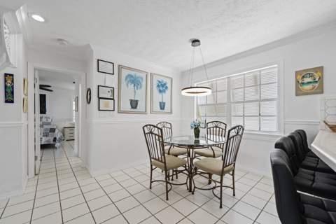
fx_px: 131
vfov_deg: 81.2
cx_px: 168
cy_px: 112
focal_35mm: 14
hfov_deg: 104.3
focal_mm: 14
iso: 100
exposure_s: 1/6
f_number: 8
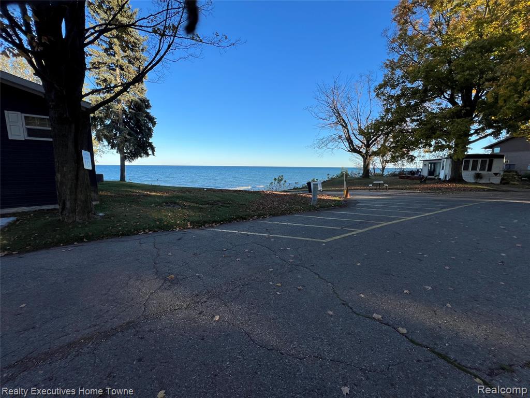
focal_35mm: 13
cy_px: 199
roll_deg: -1.0
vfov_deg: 89.9
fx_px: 199
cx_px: 265
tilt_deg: -9.7
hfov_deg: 106.2
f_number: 1.8
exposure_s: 1/786
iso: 32
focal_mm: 1.57
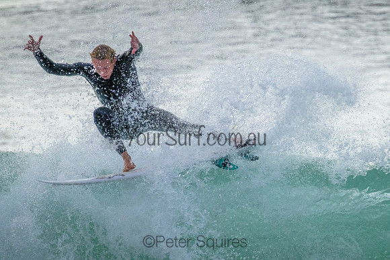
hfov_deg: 1.9
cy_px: 177
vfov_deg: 1.3
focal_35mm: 1087
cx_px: 265
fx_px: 11773
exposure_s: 1/2000
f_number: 11
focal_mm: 800
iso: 5000
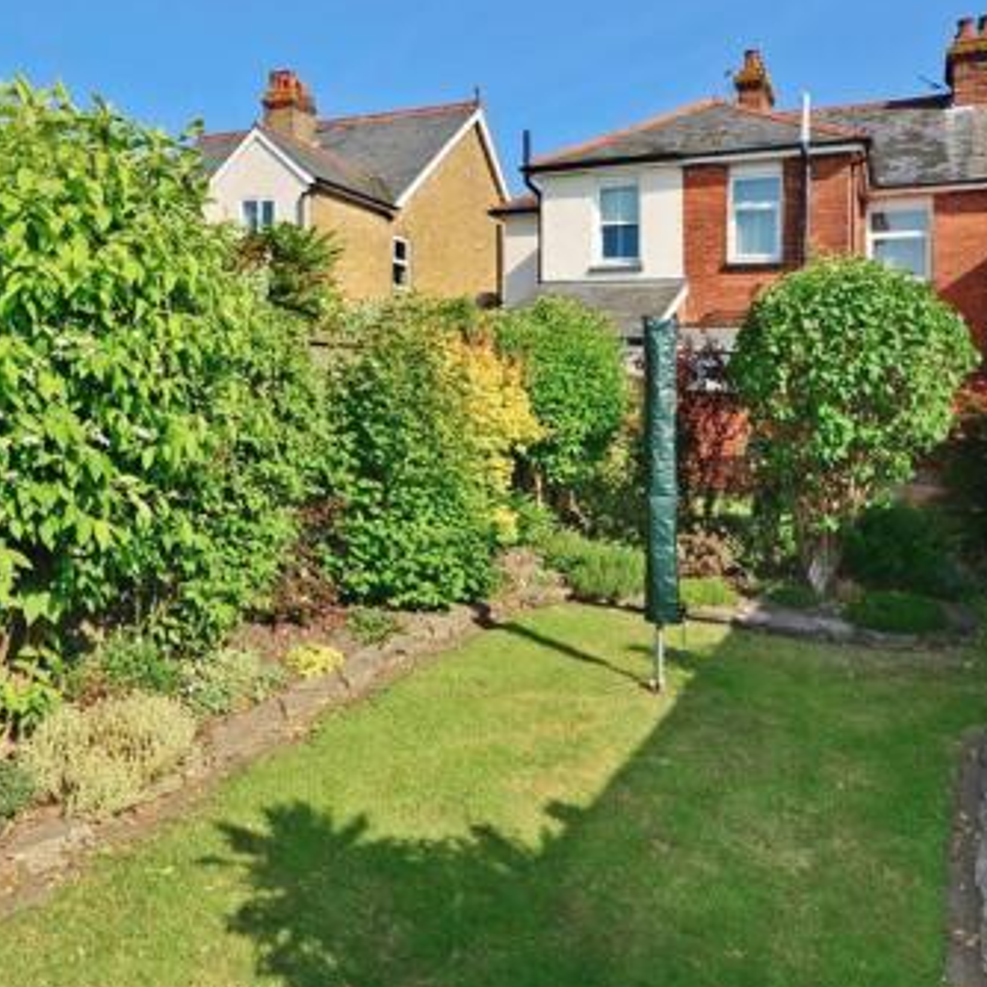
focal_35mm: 25
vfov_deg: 62.8
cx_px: 417
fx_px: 806
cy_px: 440
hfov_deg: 62.6
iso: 200
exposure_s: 1/160
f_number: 11
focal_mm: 10
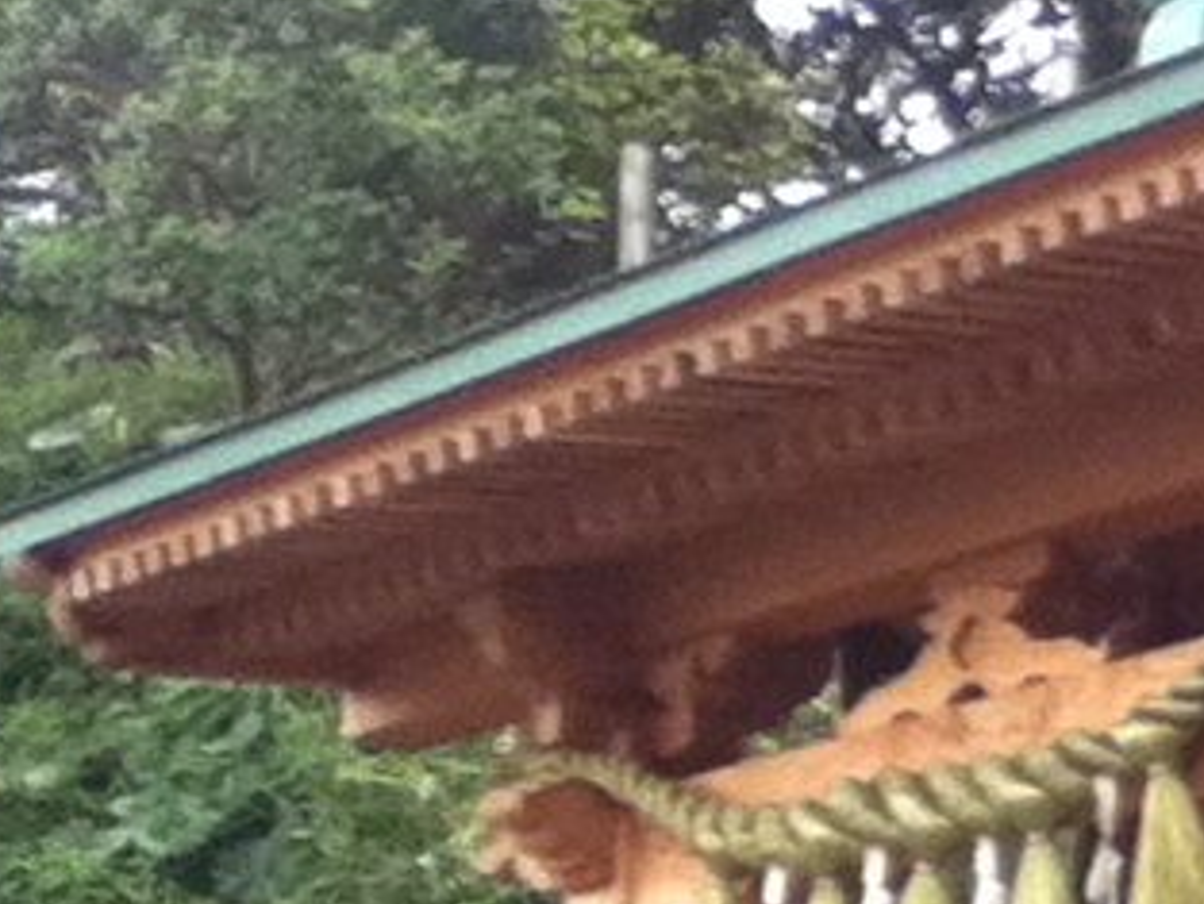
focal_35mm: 98
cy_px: 1212
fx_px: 3410
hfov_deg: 18.5
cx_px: 1604
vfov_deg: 14.4
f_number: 2.4
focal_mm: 3.85
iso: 80
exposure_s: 1/193
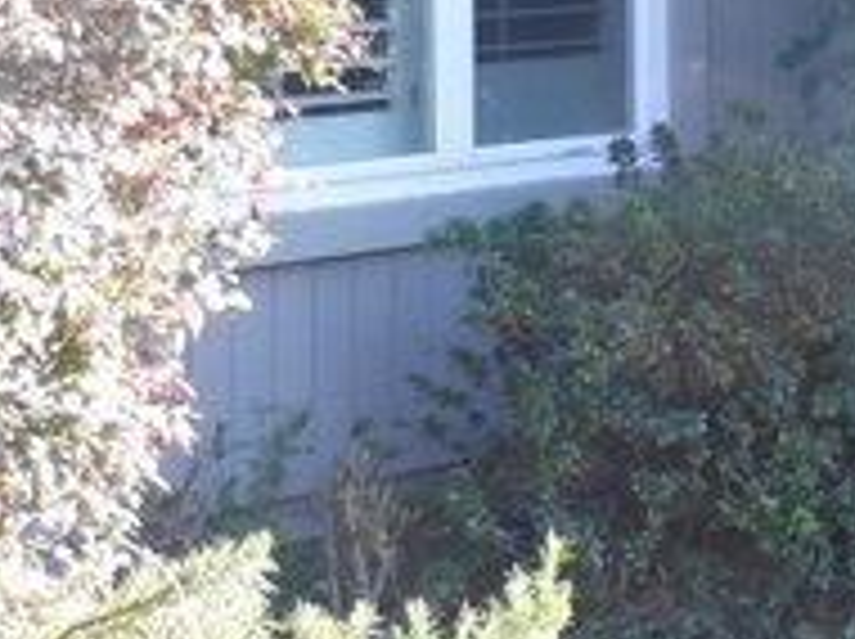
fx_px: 2911
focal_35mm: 118
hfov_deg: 16.0
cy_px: 81
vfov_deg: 12.4
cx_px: 1058
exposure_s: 1/40
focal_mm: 5
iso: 80
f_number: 3.7
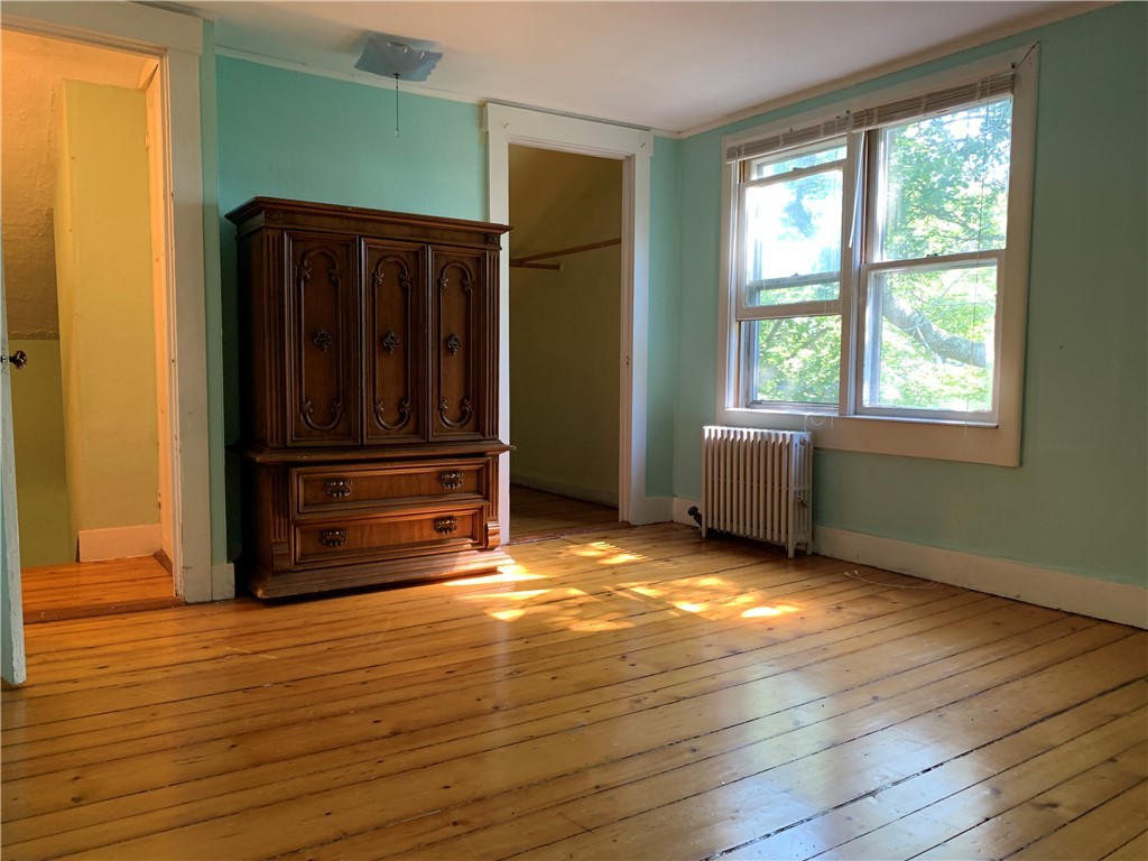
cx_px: 574
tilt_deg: -4.6
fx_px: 862
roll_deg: -0.3
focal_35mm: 26
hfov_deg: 67.3
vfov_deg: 53.1
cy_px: 430
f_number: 1.8
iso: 160
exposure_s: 1/60
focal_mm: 4.25
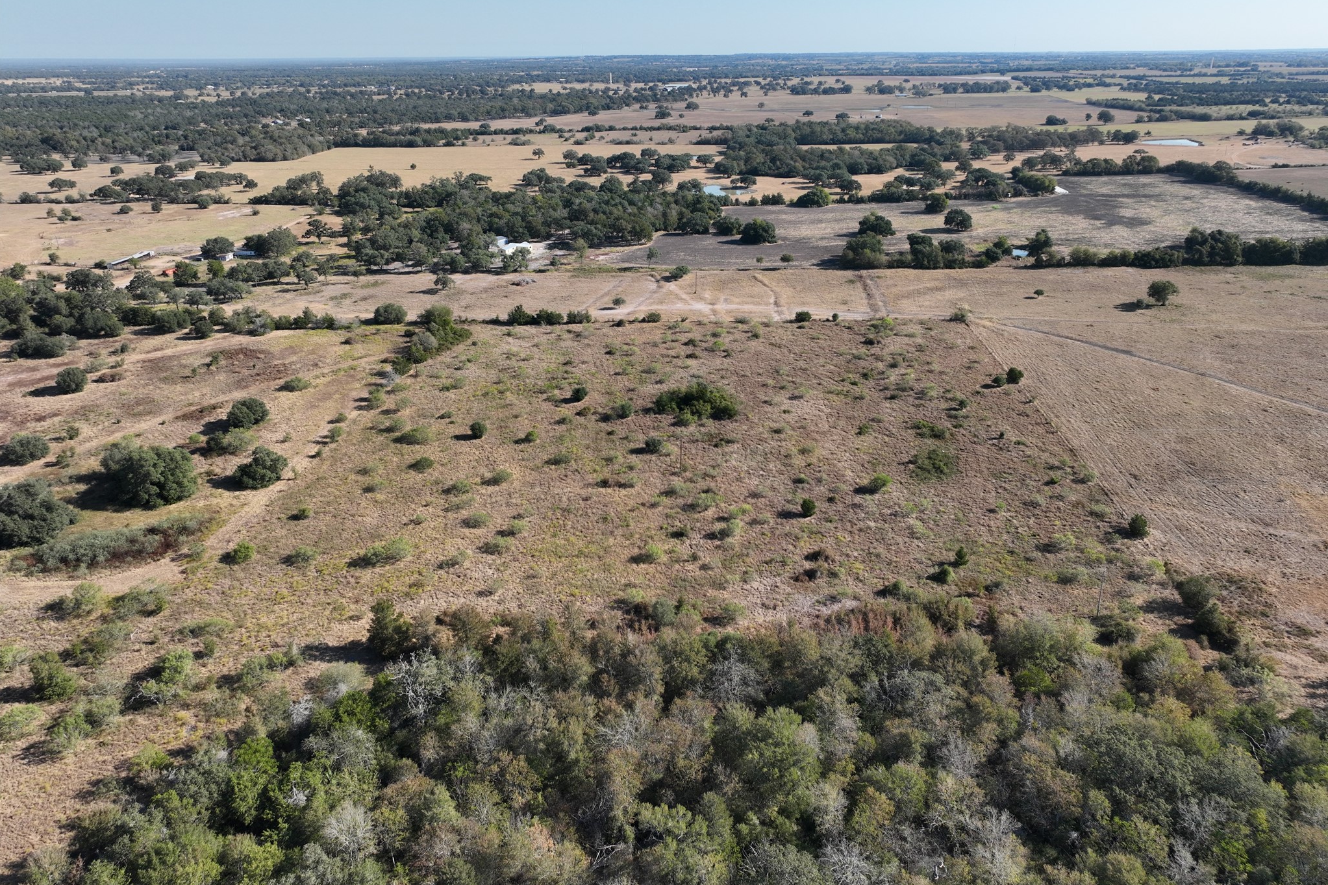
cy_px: 397
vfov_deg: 51.2
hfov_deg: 71.5
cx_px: 664
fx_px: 922
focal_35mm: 25
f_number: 2.8
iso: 140
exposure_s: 1/1600
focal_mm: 12.29
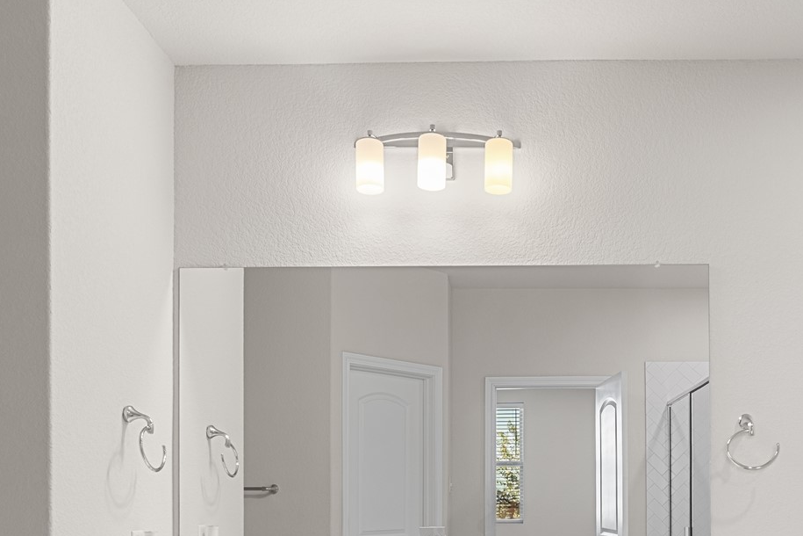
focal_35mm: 38
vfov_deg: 33.2
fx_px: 848
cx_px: 505
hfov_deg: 50.2
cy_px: 487
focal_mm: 16
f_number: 8
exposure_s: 1/2
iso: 320
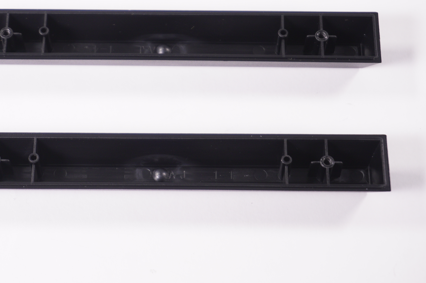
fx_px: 1147
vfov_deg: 14.1
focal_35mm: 97
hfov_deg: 21.0
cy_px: 114
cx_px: 158
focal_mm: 50
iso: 400
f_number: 5.6
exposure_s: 1/160
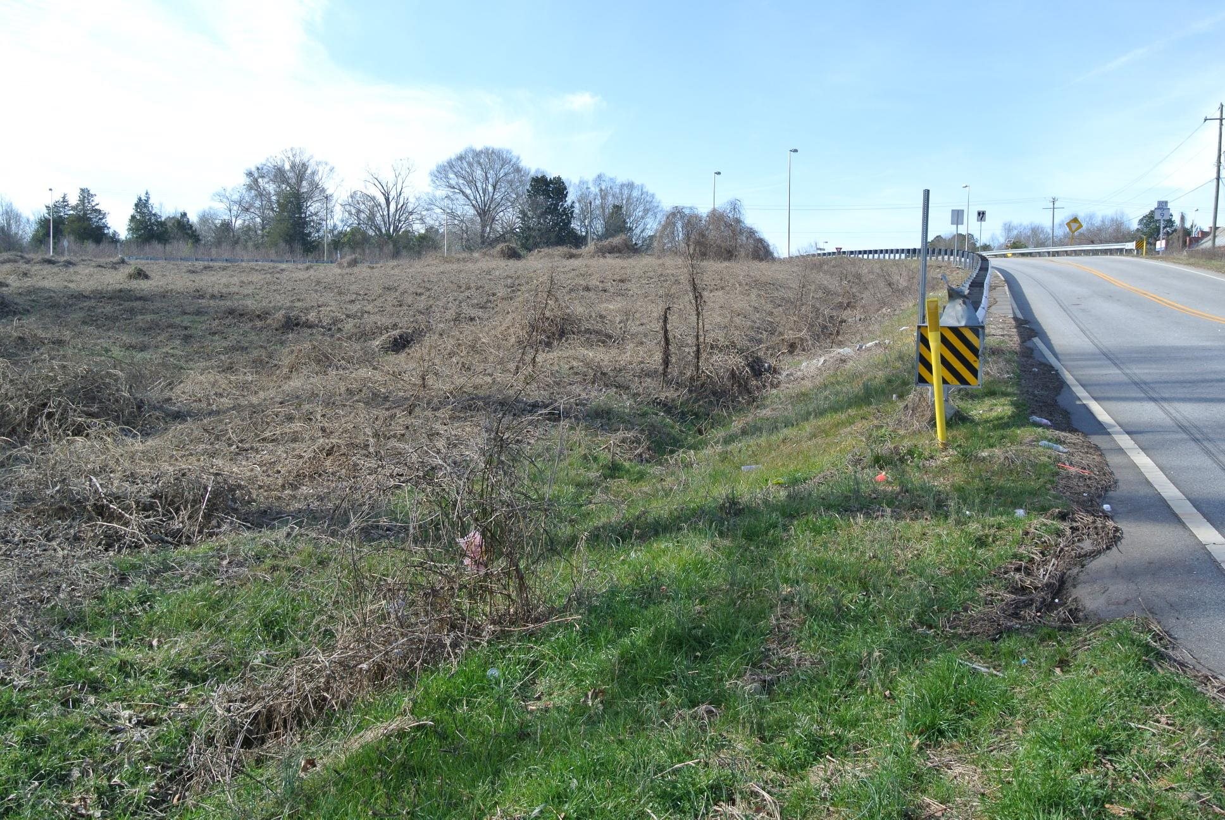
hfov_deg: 54.4
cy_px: 410
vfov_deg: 38.0
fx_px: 1192
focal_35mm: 35
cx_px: 612
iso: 100
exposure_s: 1/200
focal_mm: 13
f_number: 5.6
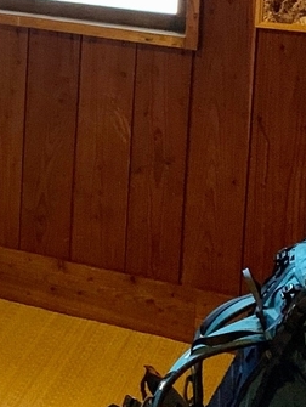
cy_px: -40
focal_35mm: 93
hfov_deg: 14.9
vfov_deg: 20.1
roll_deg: -1.8
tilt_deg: -5.6
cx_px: -132
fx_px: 1094
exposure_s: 1/30
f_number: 1.8
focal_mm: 4.25
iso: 500
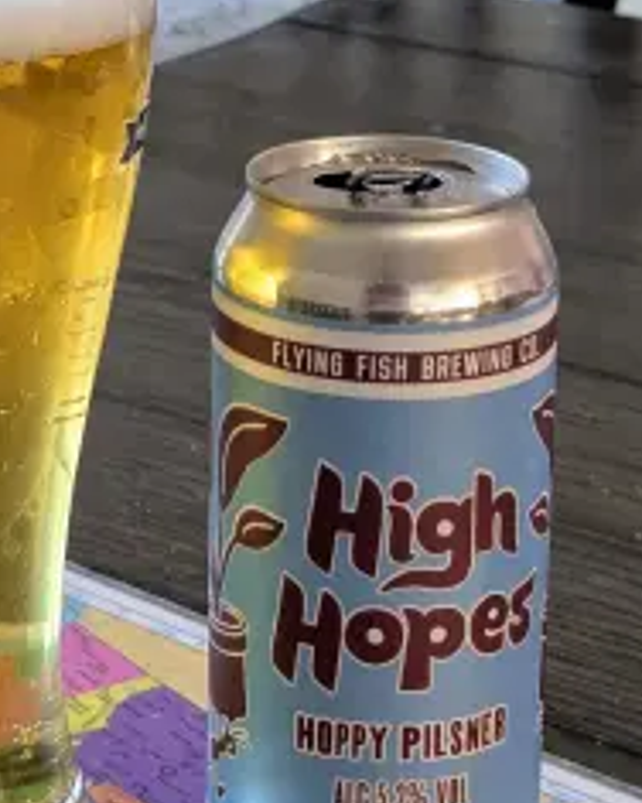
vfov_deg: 23.8
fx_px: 1900
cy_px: 349
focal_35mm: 80
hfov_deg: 19.0
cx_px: 149
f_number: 1.85
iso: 810
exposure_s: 1/40
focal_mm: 6.81
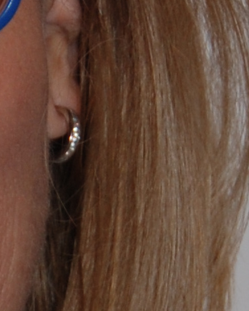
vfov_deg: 2.4
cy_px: 453
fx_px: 7489
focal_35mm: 813
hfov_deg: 1.9
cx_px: -168
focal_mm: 70
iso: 200
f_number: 5
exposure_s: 1/60
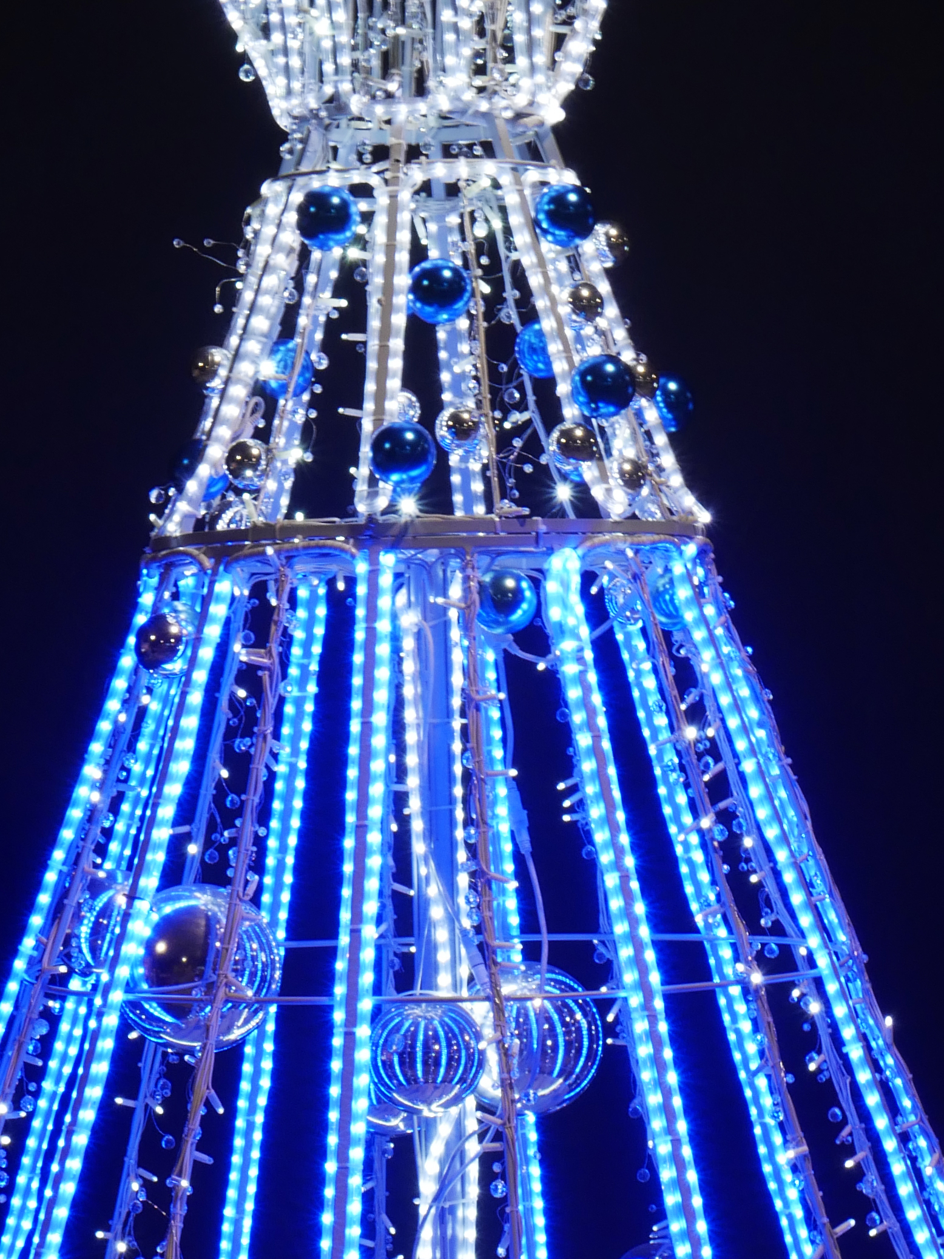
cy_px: 804
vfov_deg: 21.0
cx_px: 425
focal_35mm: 93
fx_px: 3382
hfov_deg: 15.9
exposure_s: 1/6
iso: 400
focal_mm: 21
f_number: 14
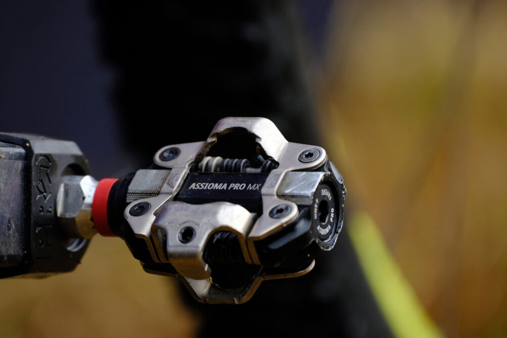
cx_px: 251
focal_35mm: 380
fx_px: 5351
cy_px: 168
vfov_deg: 3.6
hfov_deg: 5.4
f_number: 5.6
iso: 640
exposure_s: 1/250
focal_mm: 248.9
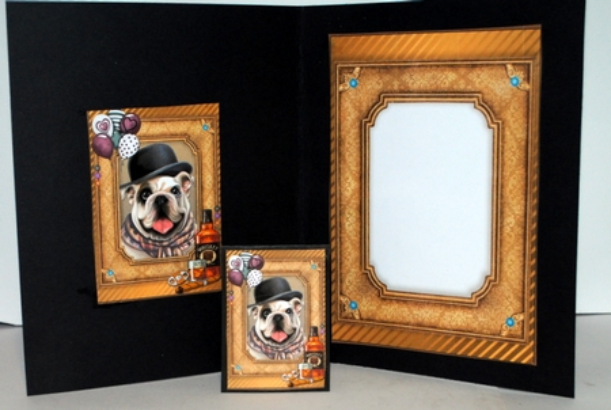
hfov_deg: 46.3
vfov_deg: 32.0
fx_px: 714
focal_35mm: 42
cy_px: 205
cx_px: 306
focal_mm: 28
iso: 200
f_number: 4.5
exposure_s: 1/60
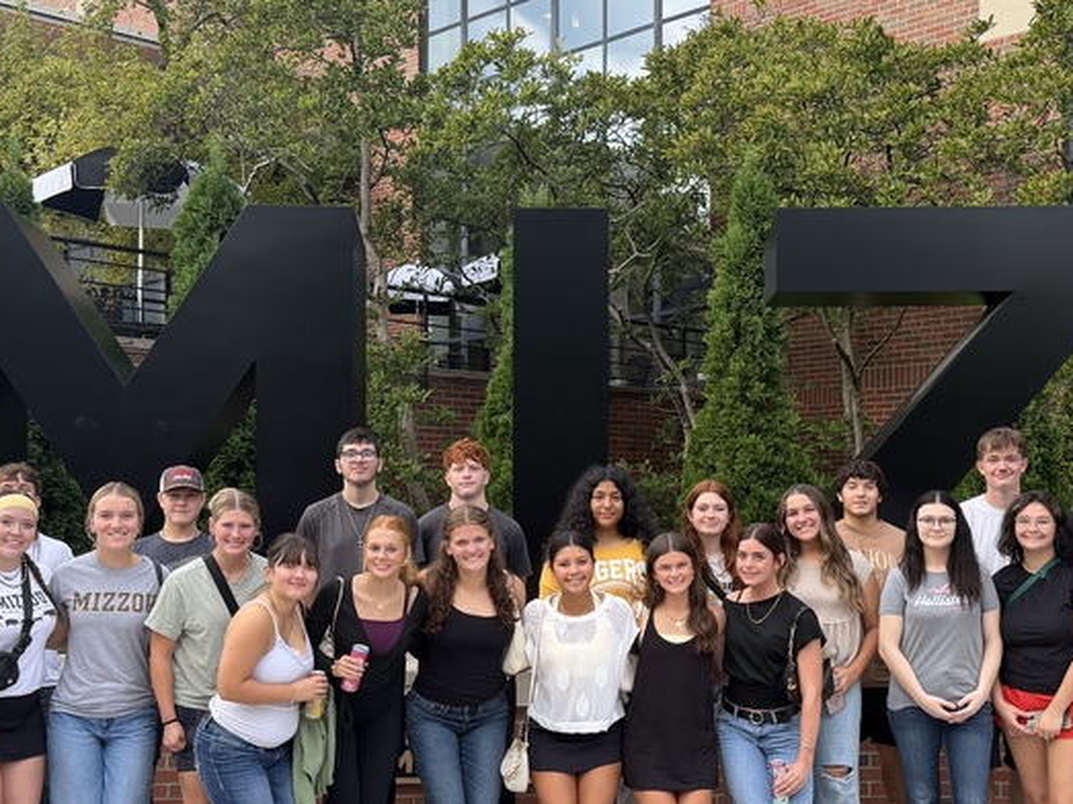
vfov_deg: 30.8
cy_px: 486
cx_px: 601
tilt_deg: +0.7
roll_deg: -0.5
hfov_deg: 40.4
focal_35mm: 47
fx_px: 1457
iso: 100
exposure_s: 1/1018
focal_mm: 6.76
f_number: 1.78
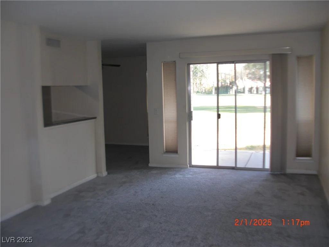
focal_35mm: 36
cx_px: 164
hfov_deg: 51.4
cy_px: 124
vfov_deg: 39.7
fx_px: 342
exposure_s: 1/100
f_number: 2.8
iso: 100
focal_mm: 6.3
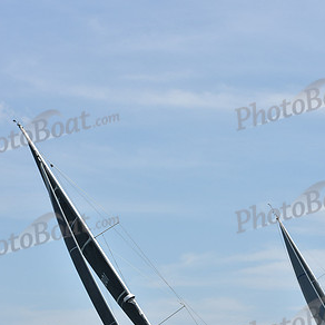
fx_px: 1615
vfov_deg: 11.4
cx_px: 178
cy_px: 278
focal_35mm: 152
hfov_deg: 11.5
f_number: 8
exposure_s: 1/1250
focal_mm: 90
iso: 250
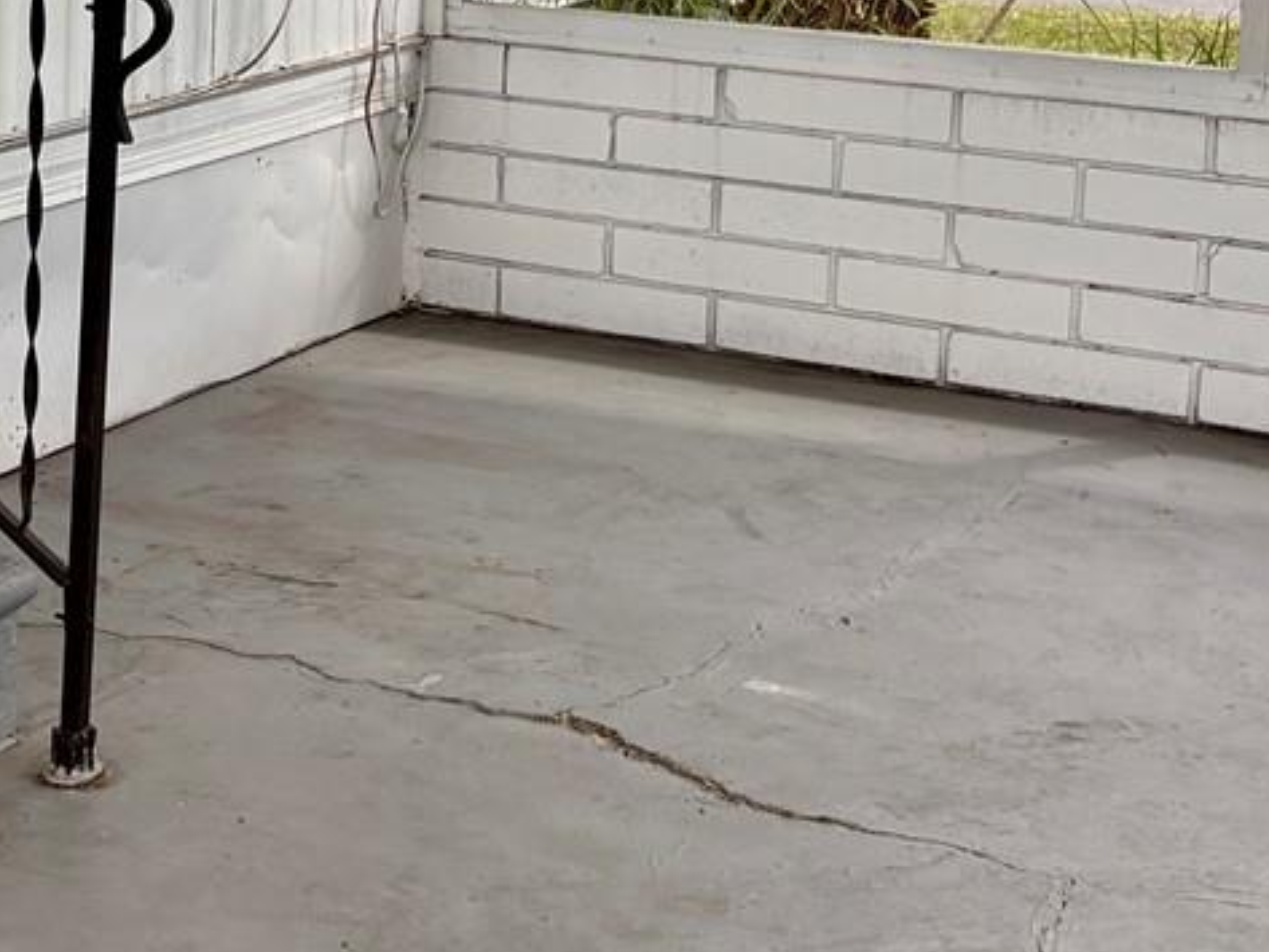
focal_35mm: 88
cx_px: 166
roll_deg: -1.6
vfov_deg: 16.5
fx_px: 3227
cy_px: 8
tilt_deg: -7.4
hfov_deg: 21.8
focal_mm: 5.96
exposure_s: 1/500
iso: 50
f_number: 1.6
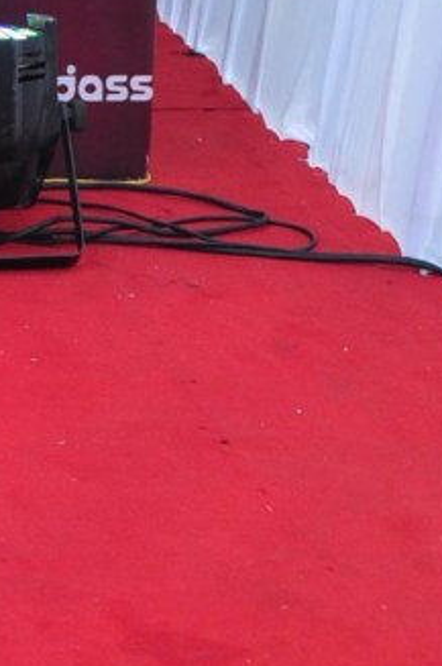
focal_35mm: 152
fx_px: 2808
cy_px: -316
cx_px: -336
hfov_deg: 8.7
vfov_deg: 12.9
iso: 500
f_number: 5.6
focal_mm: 22
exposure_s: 1/100
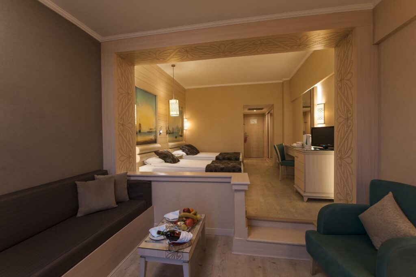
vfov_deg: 73.8
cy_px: 138
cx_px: 208
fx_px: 185
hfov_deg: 96.7
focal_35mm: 16
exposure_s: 1
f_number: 8
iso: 100
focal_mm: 16
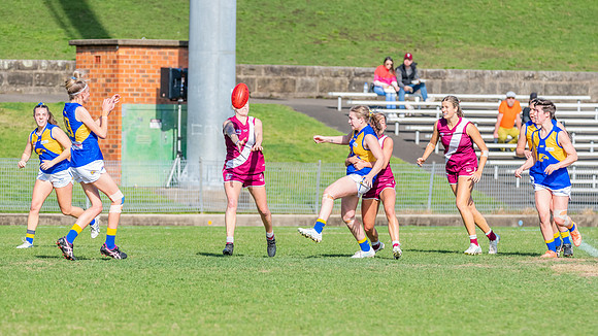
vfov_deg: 3.2
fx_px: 6016
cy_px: 154
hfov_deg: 5.7
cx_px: 311
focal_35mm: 379
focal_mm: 320
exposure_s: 1/1600
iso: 800
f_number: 9
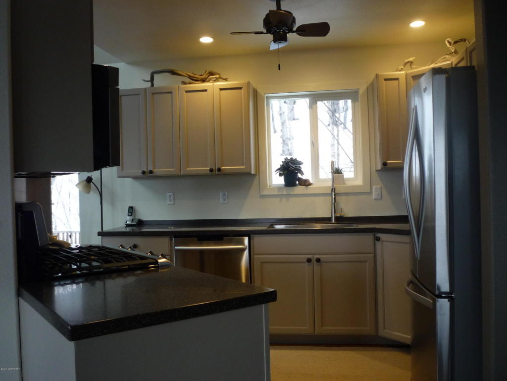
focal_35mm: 32
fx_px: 469
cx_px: 254
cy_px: 190
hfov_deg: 56.8
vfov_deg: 44.2
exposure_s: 1/30
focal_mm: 5.2
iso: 200
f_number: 3.3
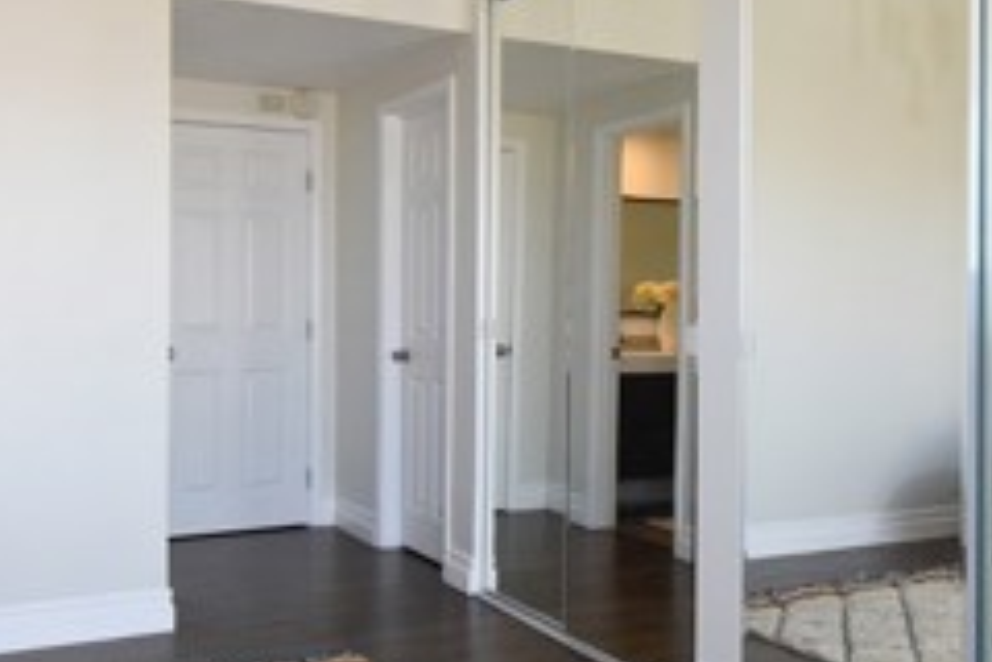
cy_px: 308
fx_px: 1102
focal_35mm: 40
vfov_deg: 33.4
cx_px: 570
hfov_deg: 48.3
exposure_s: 1/250
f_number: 8
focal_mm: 10
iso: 1000
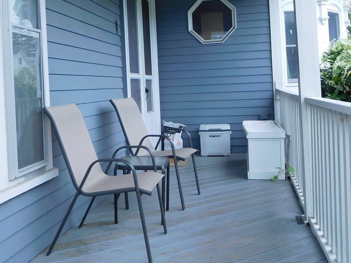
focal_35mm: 41
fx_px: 416
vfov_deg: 34.7
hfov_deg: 45.6
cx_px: 146
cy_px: 80
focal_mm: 4.5
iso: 125
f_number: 3.4
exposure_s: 1/100
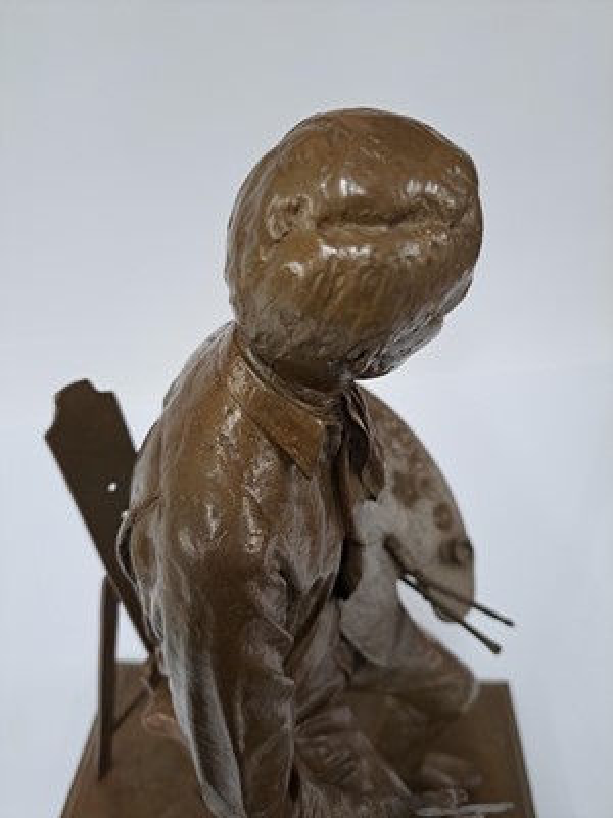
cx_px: 306
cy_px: 409
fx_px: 567
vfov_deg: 71.6
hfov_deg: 56.8
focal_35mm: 24
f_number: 1.8
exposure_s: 1/50
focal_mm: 5.23
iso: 100
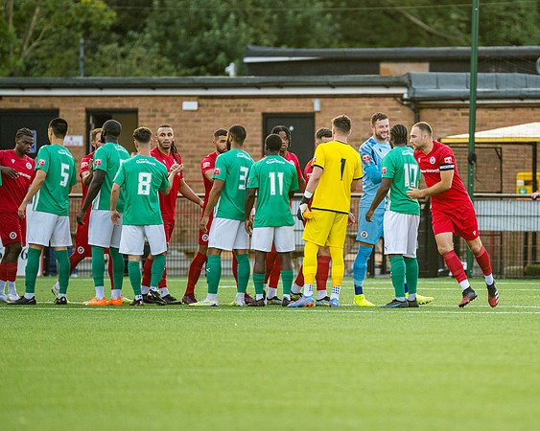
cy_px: 199
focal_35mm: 456
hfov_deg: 4.2
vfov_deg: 3.4
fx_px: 7283
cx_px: 435
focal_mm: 300
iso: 1250
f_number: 2.8
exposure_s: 1/1250
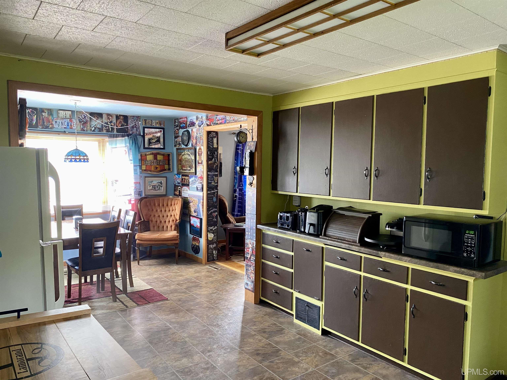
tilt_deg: -3.6
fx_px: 381
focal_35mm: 26
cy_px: 190
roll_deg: -0.3
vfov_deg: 53.1
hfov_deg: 67.3
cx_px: 254
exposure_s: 1/60
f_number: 1.8
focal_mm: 4.25
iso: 250
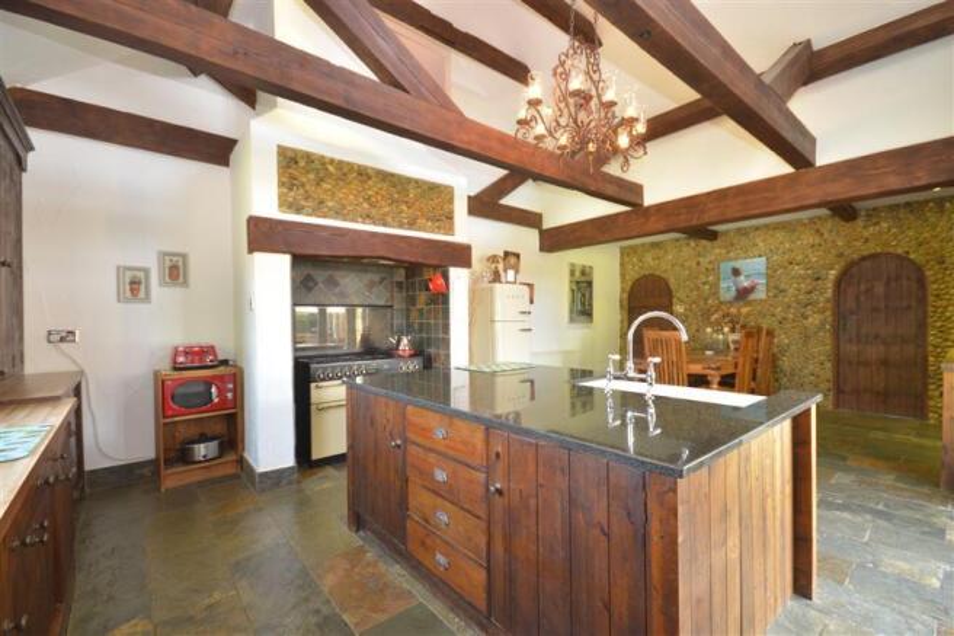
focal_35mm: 15
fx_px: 397
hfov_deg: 100.4
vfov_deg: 77.3
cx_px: 477
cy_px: 318
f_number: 7.1
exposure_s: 1/5
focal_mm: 10
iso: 500
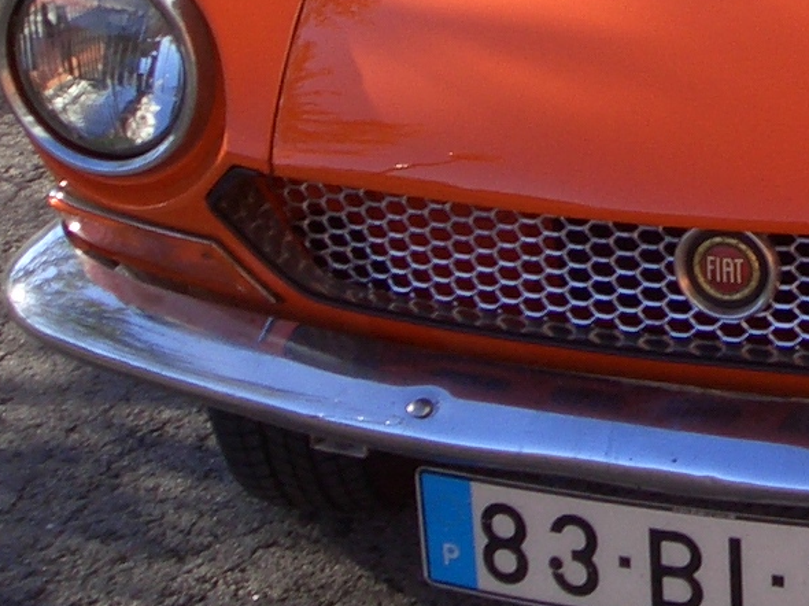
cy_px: -59
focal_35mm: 125
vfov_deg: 11.7
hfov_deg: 15.0
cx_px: 1082
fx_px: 2920
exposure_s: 1/250
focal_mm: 4.8
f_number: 4
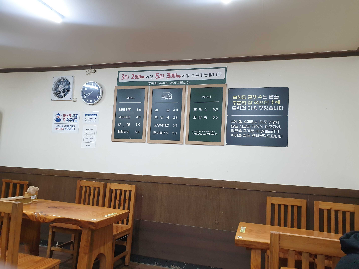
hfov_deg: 67.3
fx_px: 270
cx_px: 180
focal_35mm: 26
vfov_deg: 53.1
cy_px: 134
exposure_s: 1/40
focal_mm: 4.3
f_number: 2.4
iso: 320
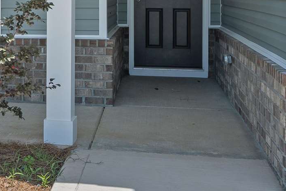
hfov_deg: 24.0
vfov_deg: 16.5
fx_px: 628
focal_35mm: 79
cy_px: -48
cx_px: -28
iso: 200
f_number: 9
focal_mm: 18
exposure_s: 1/60
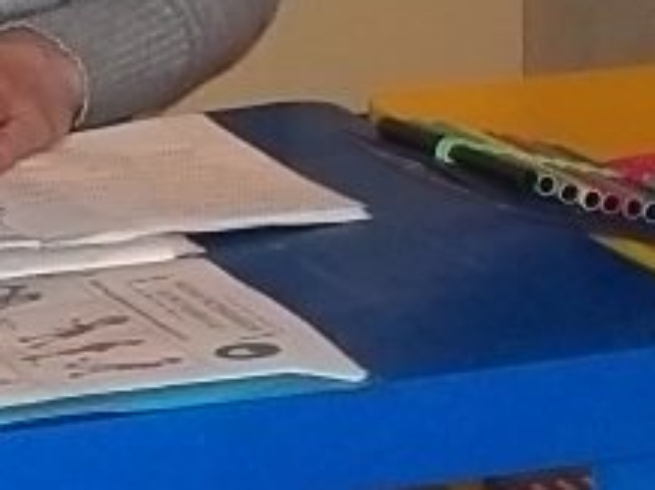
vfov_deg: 7.9
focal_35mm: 188
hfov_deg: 10.4
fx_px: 3553
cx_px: -132
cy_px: 397
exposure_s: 1/30
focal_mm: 5.7
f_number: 2.9
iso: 160
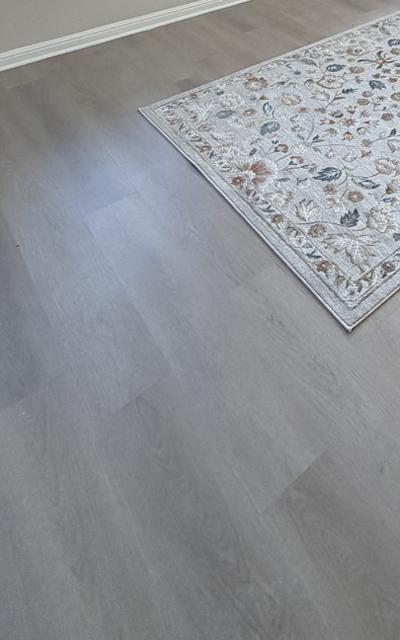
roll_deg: -0.8
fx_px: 576
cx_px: 453
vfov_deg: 44.4
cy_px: -63
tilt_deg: -14.4
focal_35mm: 33
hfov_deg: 32.9
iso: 250
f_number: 2.2
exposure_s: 1/120
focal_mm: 2.22
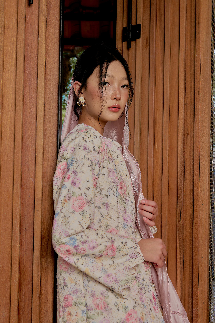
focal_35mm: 49
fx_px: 439
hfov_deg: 27.5
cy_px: 161
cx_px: 108
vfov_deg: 40.3
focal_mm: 48
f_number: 8
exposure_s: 1/125
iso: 125
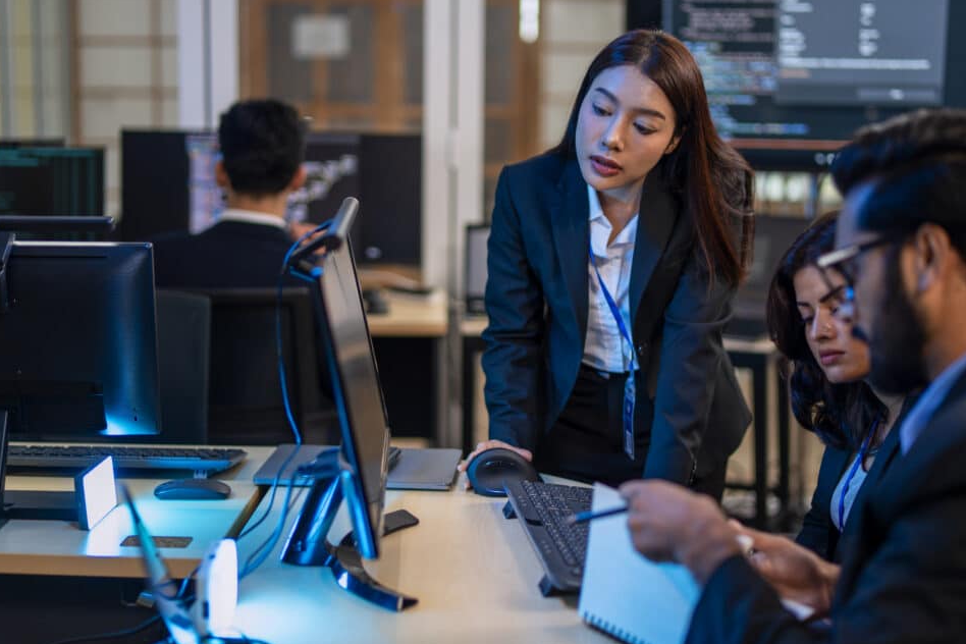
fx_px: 1449
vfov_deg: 25.1
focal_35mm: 54
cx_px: 511
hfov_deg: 36.9
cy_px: 312
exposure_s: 1/320
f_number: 1.4
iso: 320
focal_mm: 50
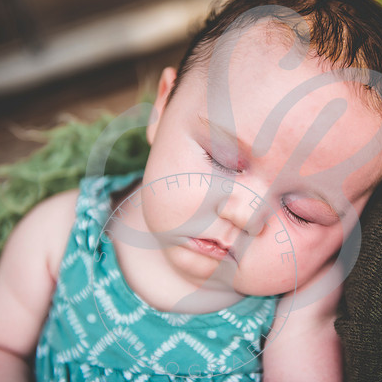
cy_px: 192
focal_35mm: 71
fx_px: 886
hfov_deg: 24.2
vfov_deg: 24.3
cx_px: 244
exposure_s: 1/1000
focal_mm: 55
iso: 100
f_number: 2.8
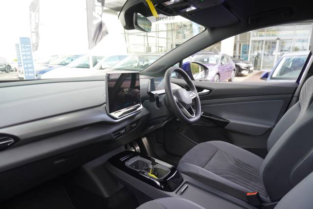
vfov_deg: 53.1
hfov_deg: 73.8
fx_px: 209
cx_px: 156
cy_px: 104
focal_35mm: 24
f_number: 4
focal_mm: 16
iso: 160
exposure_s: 1/60
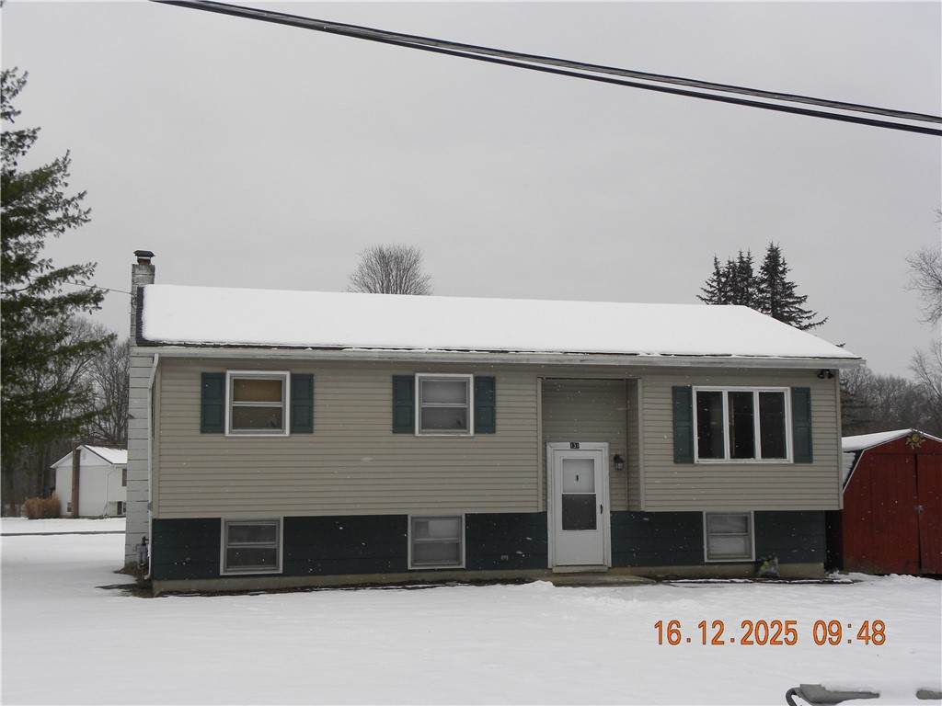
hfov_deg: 41.2
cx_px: 471
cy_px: 353
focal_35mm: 46
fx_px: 1252
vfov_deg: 31.5
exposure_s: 1/202
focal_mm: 8.2
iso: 64
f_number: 4
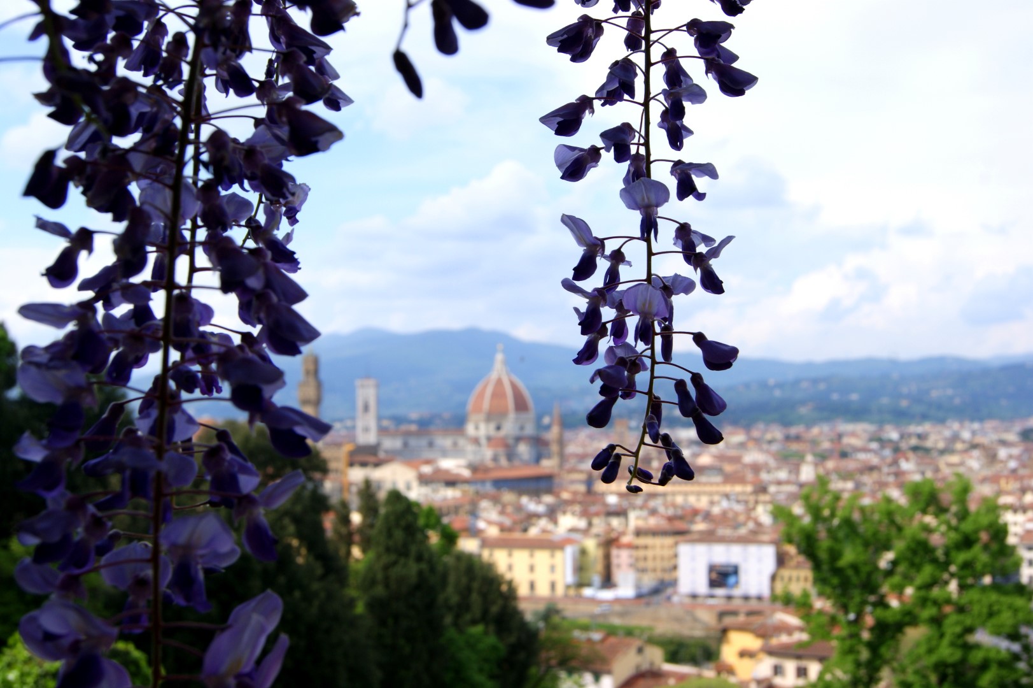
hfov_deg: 43.6
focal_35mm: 45
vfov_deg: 29.8
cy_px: 344
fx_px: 1290
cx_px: 516
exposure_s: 1/125
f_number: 11
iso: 100
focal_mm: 30
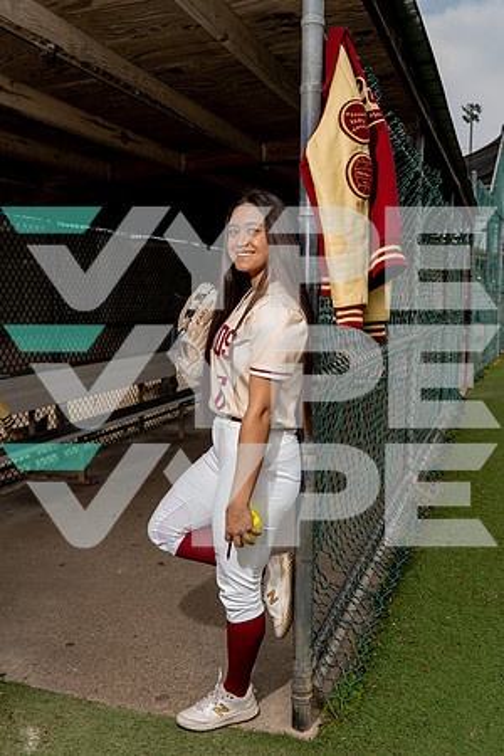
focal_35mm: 35
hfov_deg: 37.9
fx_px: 735
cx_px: 252
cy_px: 378
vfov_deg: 54.4
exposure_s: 1/250
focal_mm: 35
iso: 80
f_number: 5.6
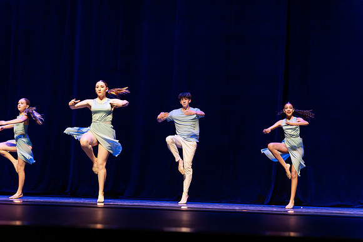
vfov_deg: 15.5
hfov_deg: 23.1
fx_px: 887
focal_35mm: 88
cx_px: 182
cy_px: 121
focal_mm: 88
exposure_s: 1/640
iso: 3200
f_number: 2.8
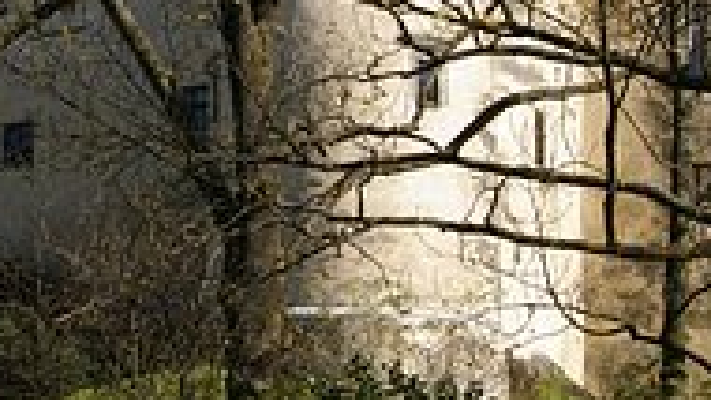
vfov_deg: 9.1
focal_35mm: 131
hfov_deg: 16.2
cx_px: 120
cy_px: -56
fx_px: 2478
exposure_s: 1/180
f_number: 8
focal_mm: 31
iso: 200
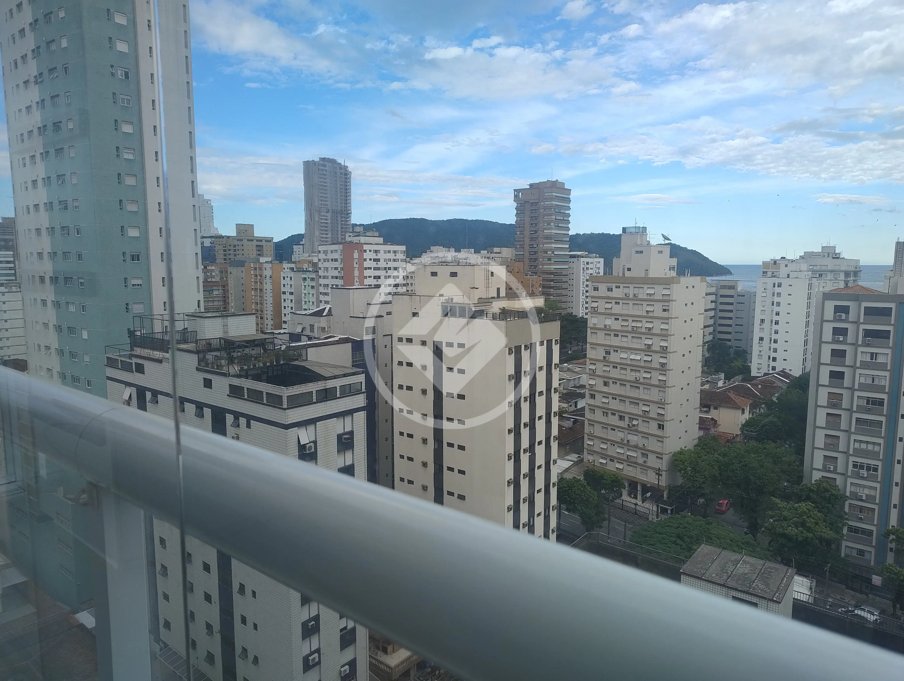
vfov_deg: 56.9
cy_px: 340
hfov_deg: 71.5
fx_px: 628
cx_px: 452
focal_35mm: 24
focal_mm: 5.56
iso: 100
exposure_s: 1/630
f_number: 1.8
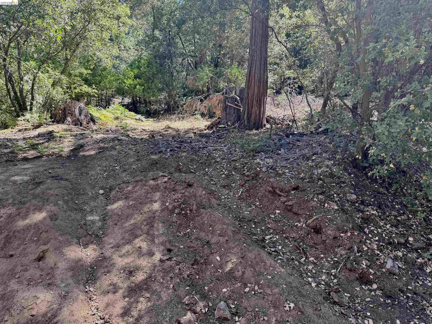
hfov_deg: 71.6
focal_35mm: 24
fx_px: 300
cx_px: 216
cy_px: 162
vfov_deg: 56.8
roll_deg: +0.4
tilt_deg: +3.9
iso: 100
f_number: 1.78
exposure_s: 1/172
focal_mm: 6.76
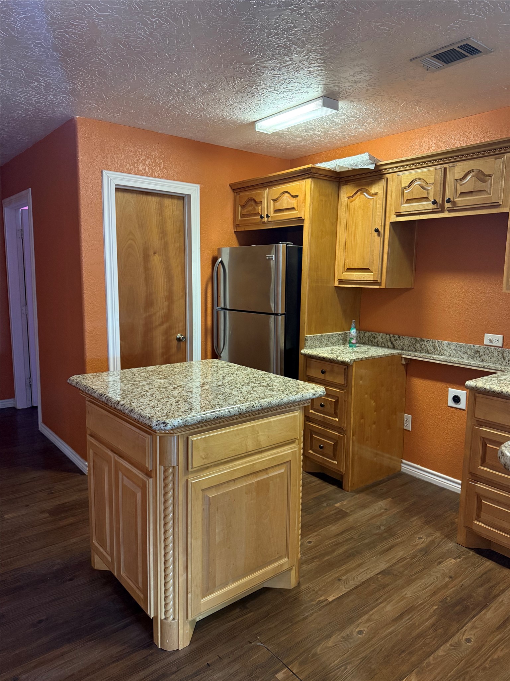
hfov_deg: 56.8
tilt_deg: -8.1
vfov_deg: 71.6
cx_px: 255
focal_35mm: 24
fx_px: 471
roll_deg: -1.4
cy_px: 340
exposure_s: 1/60
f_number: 1.78
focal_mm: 6.76
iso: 500
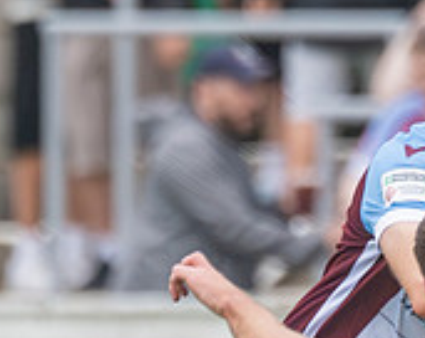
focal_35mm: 3382
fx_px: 42443
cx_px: 205
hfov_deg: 0.6
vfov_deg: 0.5
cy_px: 200
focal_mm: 300
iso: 560
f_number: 2.8
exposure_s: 1/1250
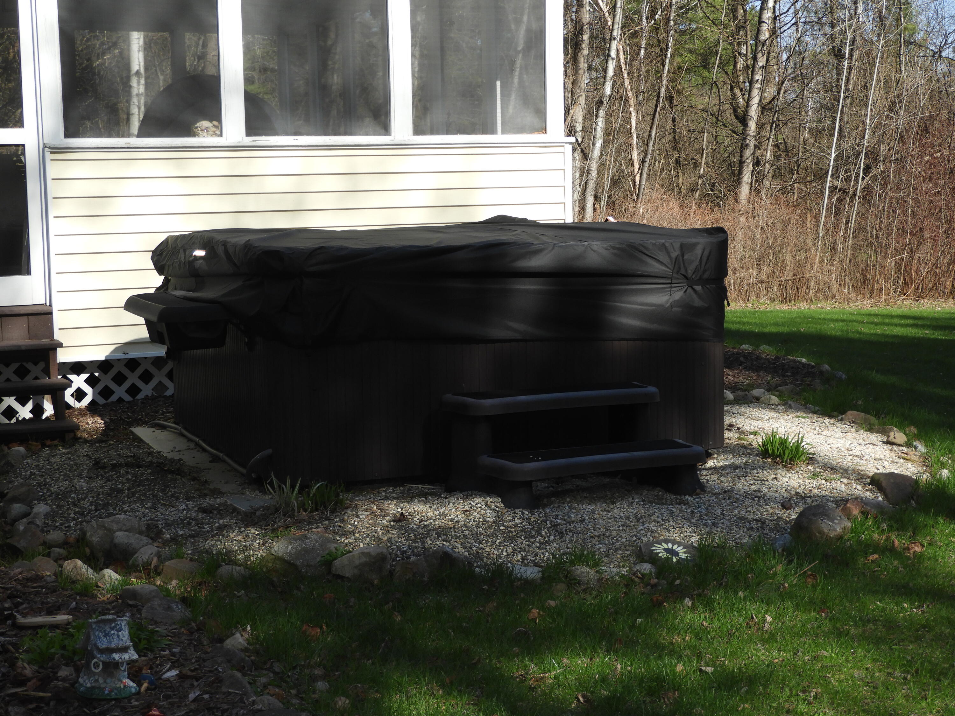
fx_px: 1655
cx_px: 478
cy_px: 358
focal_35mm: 60
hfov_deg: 32.2
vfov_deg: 24.4
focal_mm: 10.7
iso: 100
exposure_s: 1/500
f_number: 4.2
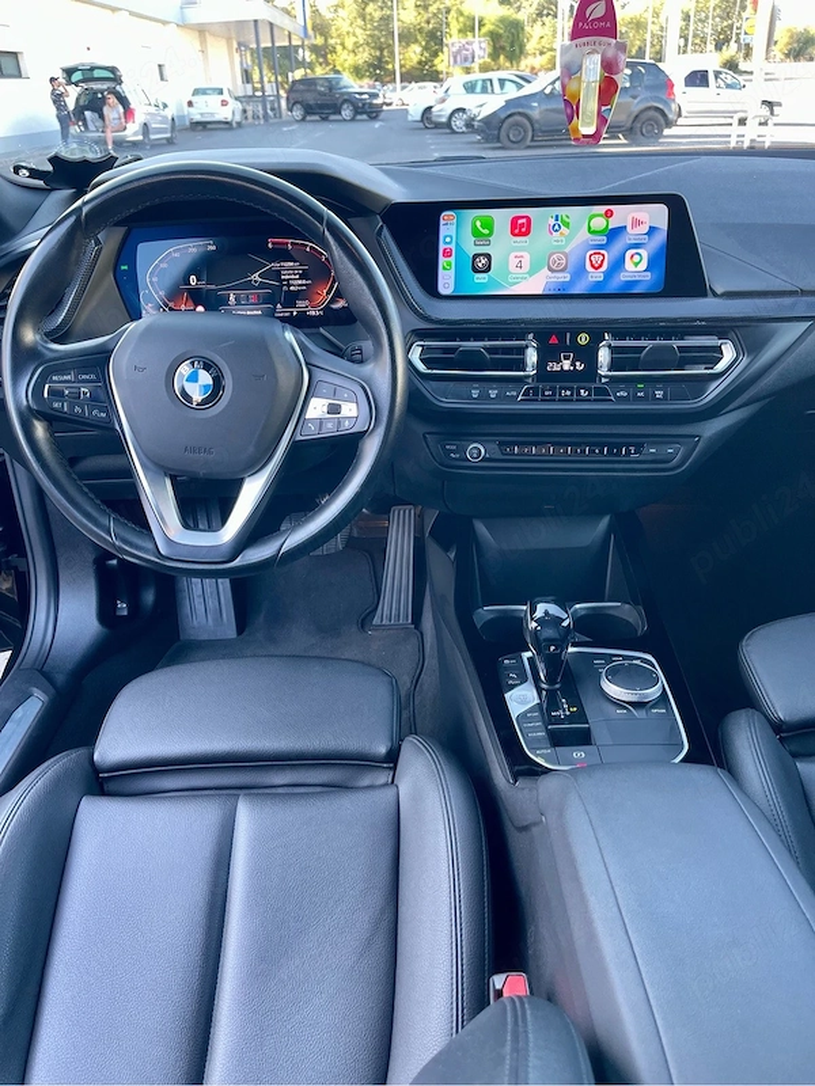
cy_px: 543
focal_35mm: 25
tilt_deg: -29.3
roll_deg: +3.6
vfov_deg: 69.4
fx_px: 785
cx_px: 408
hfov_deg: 54.9
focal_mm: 5.1
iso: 125
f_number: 1.6
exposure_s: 1/121
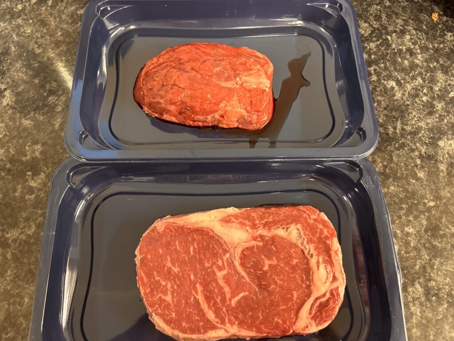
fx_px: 341
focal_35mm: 26
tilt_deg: -69.8
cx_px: 227
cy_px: 170
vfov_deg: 53.1
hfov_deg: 67.3
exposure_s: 1/33
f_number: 1.6
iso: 400
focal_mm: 5.96
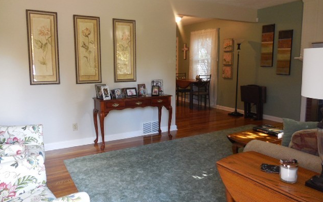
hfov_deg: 68.4
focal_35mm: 27
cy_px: 94
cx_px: 159
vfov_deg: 46.0
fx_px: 238
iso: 220
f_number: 3.1
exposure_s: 1/30
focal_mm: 4.5
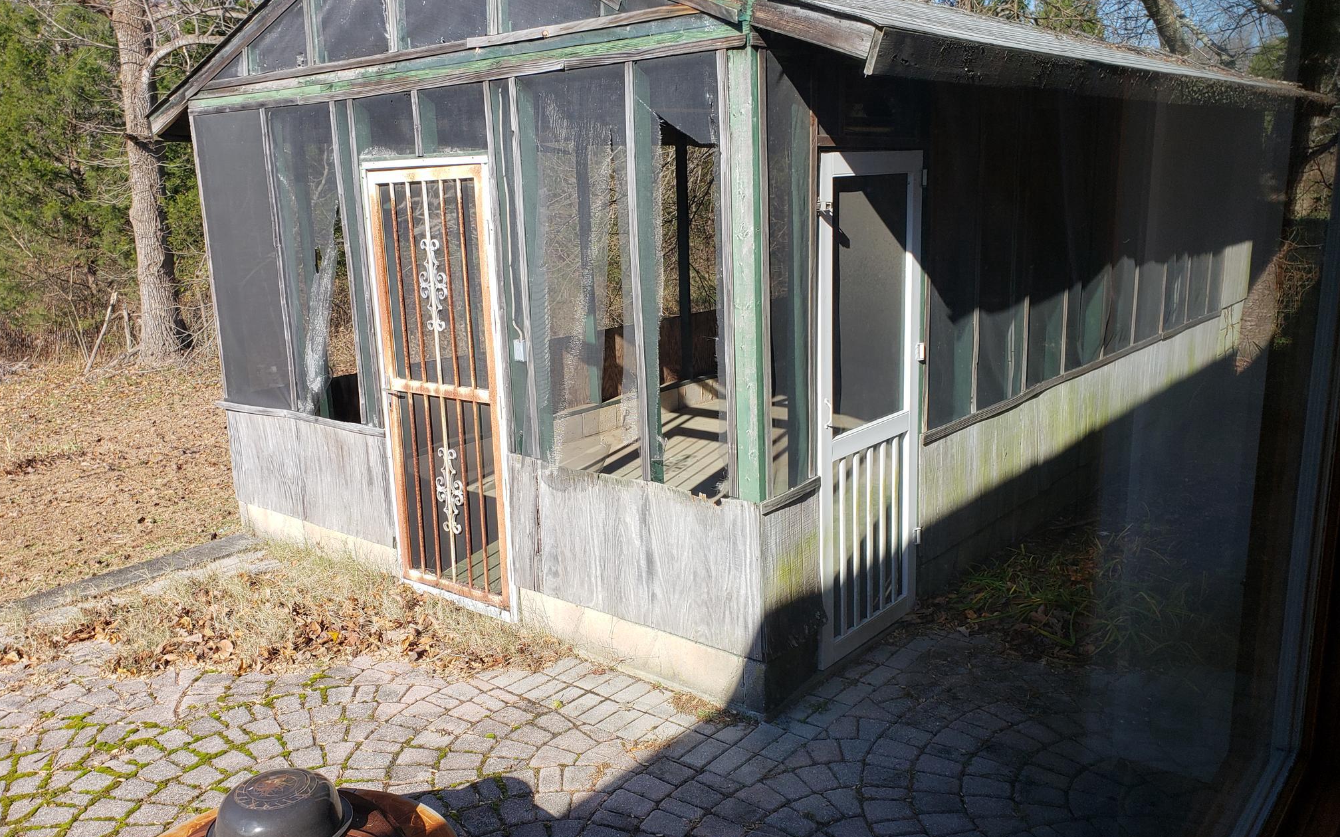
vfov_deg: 44.5
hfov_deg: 66.5
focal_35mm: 28
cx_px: 661
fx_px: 1023
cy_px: 420
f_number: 2.4
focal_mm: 4.3
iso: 50
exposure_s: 1/562
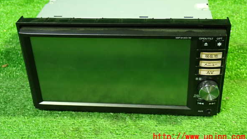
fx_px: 340
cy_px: 48
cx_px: 122
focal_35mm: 52
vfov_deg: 23.0
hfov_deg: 39.9
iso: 800
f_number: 3.1
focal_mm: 8.4
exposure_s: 1/13
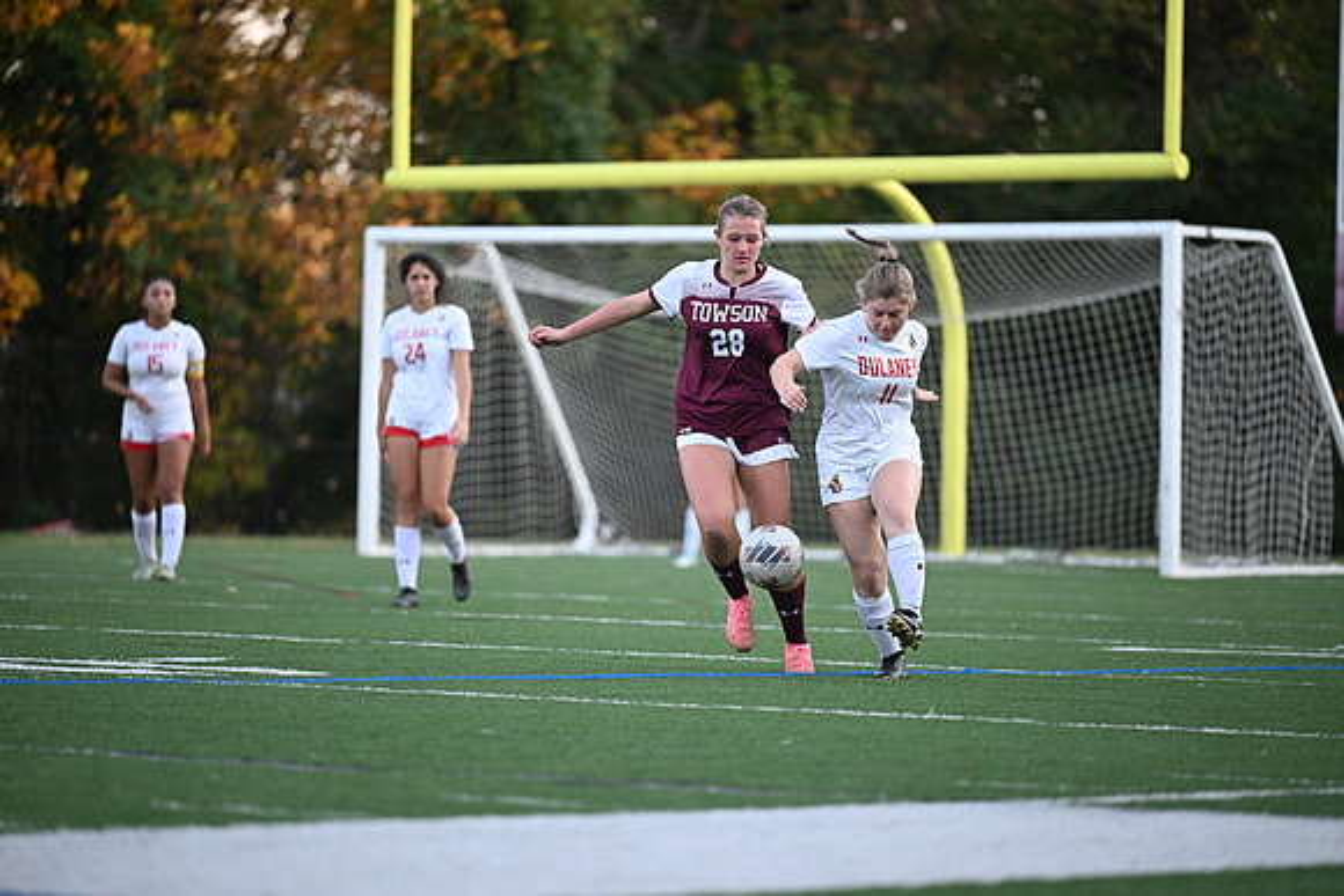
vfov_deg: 6.9
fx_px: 7468
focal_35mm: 200
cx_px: 672
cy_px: 448
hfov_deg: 10.3
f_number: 2.8
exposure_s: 1/2500
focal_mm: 200
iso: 2200
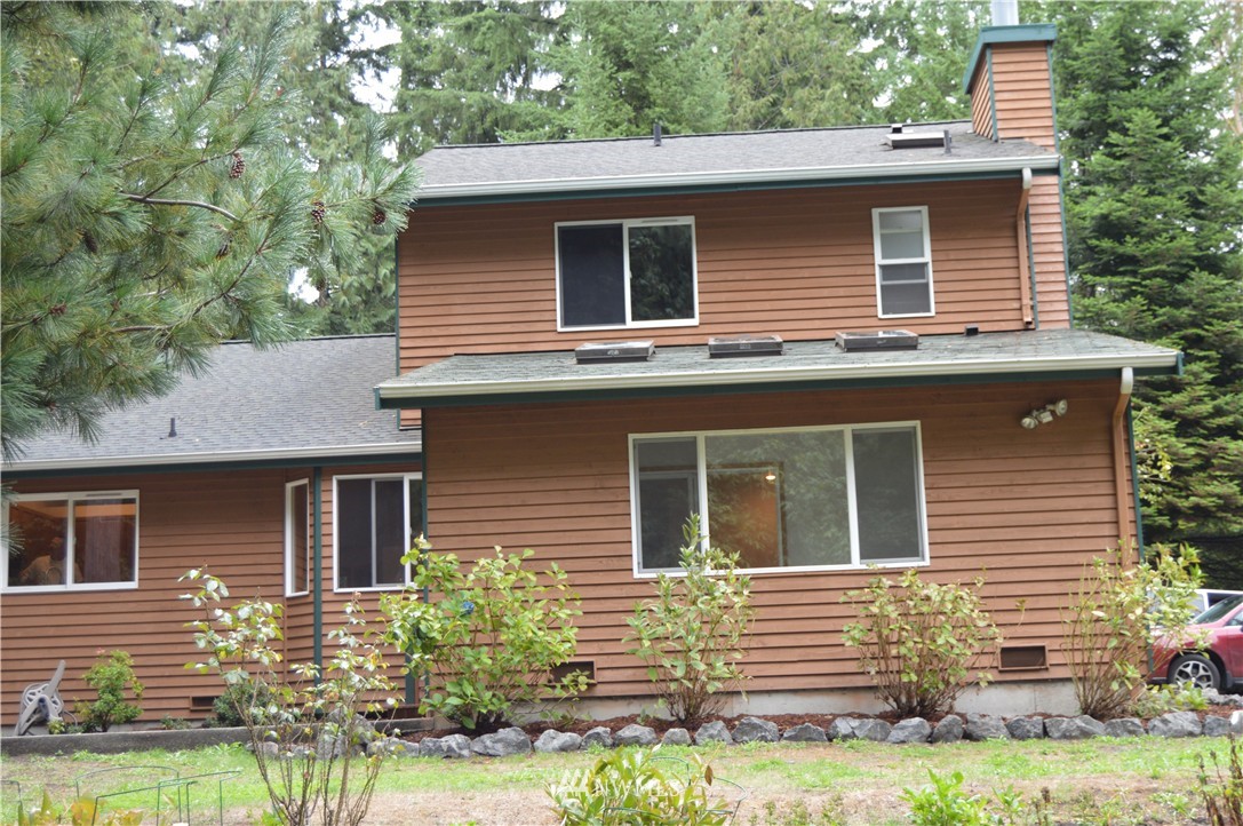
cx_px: 622
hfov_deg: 38.9
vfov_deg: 26.4
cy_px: 413
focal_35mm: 51
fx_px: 1759
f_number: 5
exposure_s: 1/100
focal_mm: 34
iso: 400
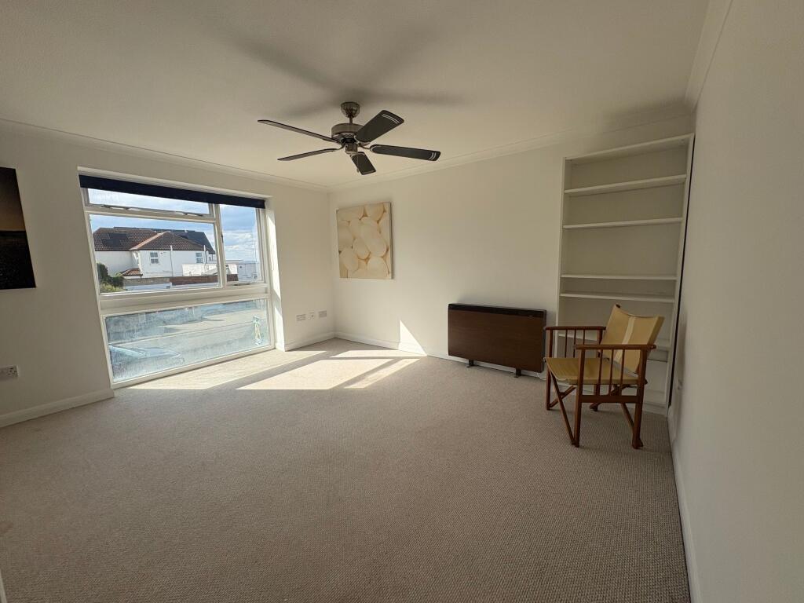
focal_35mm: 14
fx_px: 325
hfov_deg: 102.1
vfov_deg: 85.7
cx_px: 402
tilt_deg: -6.9
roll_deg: +1.3
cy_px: 302
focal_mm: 2.22
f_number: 2.2
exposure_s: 1/1006
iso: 40
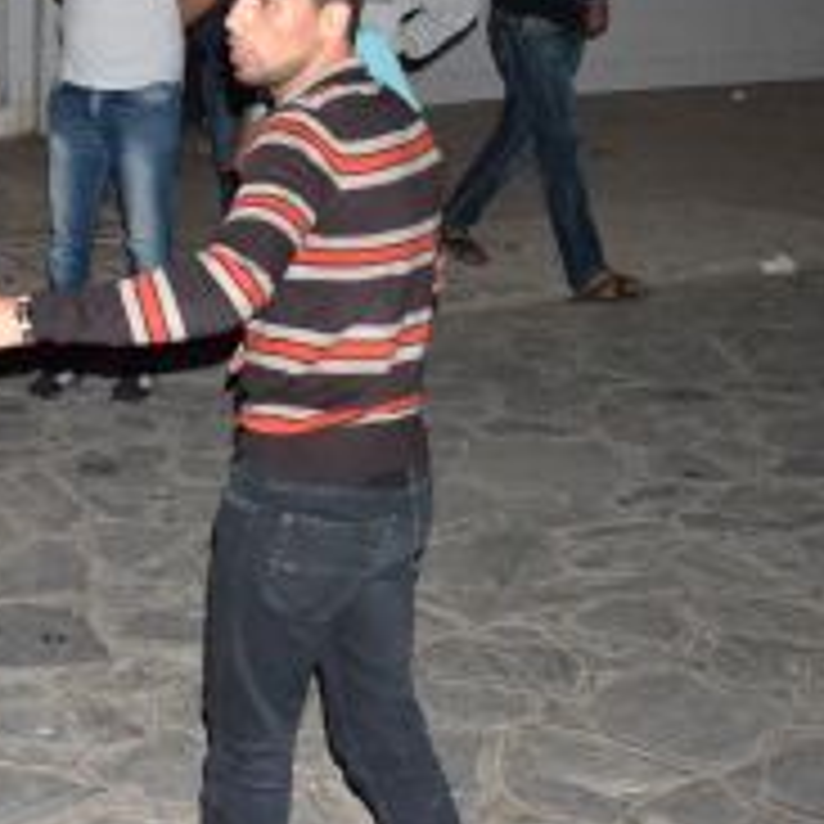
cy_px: 104
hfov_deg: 19.3
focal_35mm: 80
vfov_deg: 21.2
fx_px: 2154
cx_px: -360
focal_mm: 18
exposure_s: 1/60
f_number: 3.5
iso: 3200
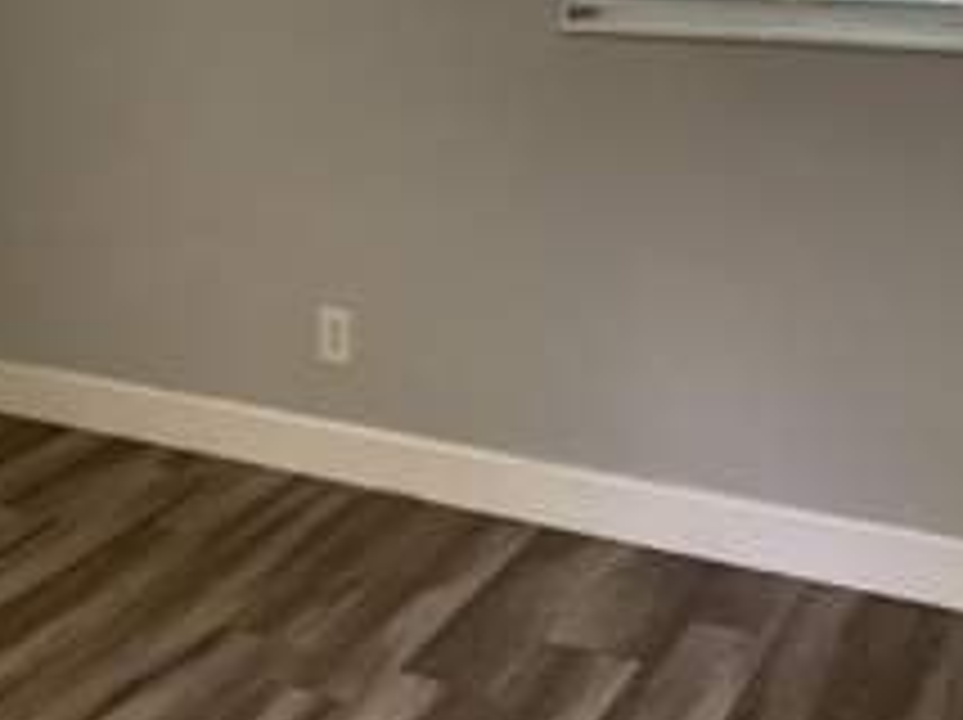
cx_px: 112
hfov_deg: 28.8
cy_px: -25
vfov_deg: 21.6
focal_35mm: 65
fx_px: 1806
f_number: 1.8
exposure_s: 1/60
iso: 200
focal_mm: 3
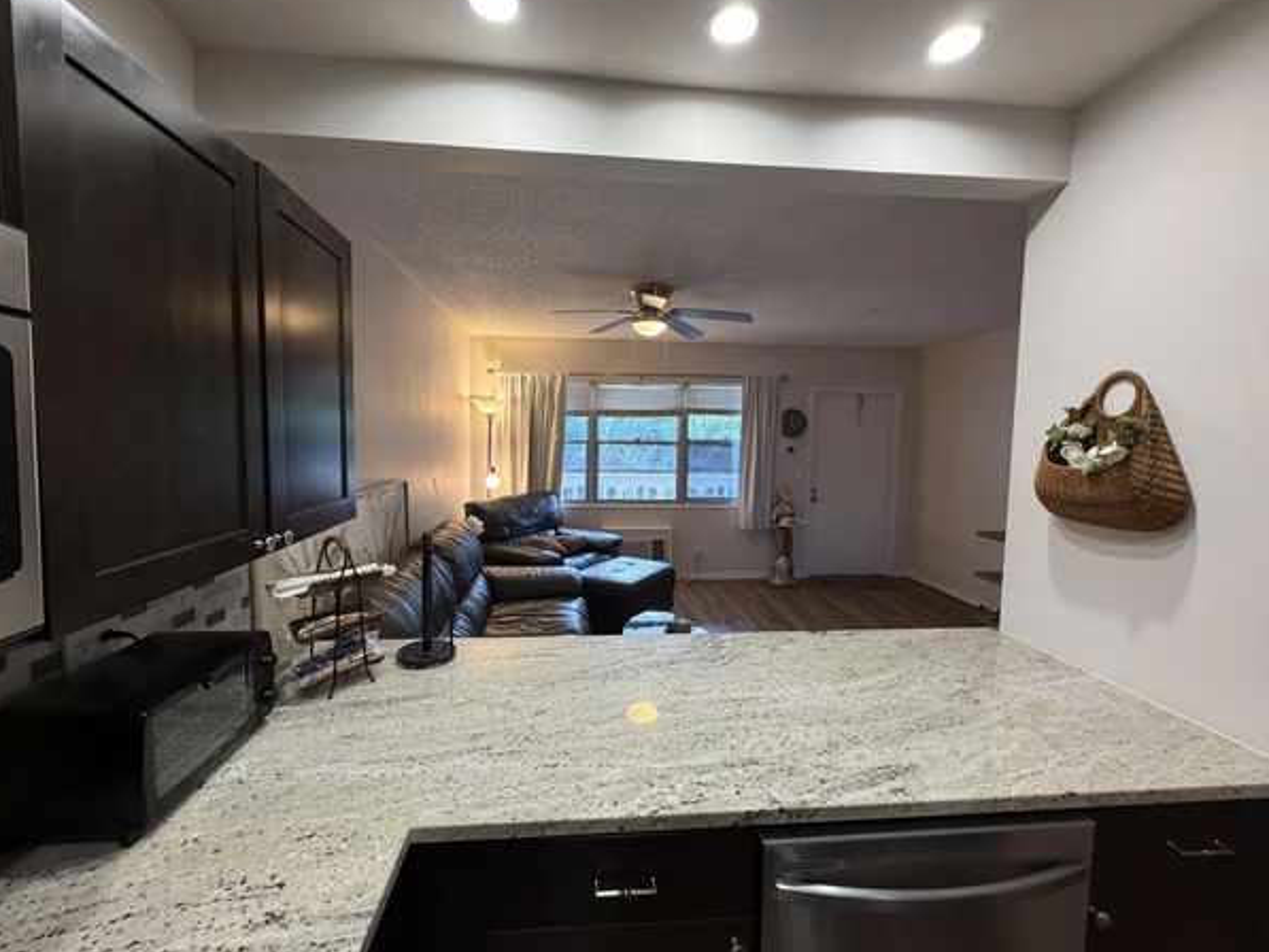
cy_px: 478
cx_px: 623
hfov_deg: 98.1
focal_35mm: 15
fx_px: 550
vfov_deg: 81.8
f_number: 2.2
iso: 320
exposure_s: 1/120
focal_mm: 2.22
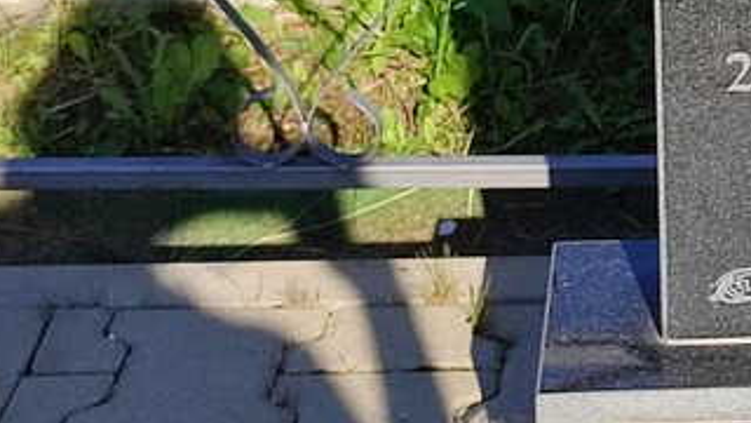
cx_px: 882
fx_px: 1354
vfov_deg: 16.6
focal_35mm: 68
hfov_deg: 27.5
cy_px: -148
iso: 50
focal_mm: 6.04
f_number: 1.9
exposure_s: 1/537
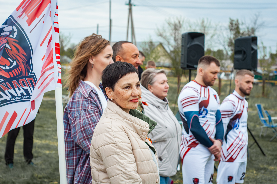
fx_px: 576
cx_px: 138
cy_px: 92
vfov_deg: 18.1
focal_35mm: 75
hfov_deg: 27.0
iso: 200
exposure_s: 1/320
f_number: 5.6
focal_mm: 50
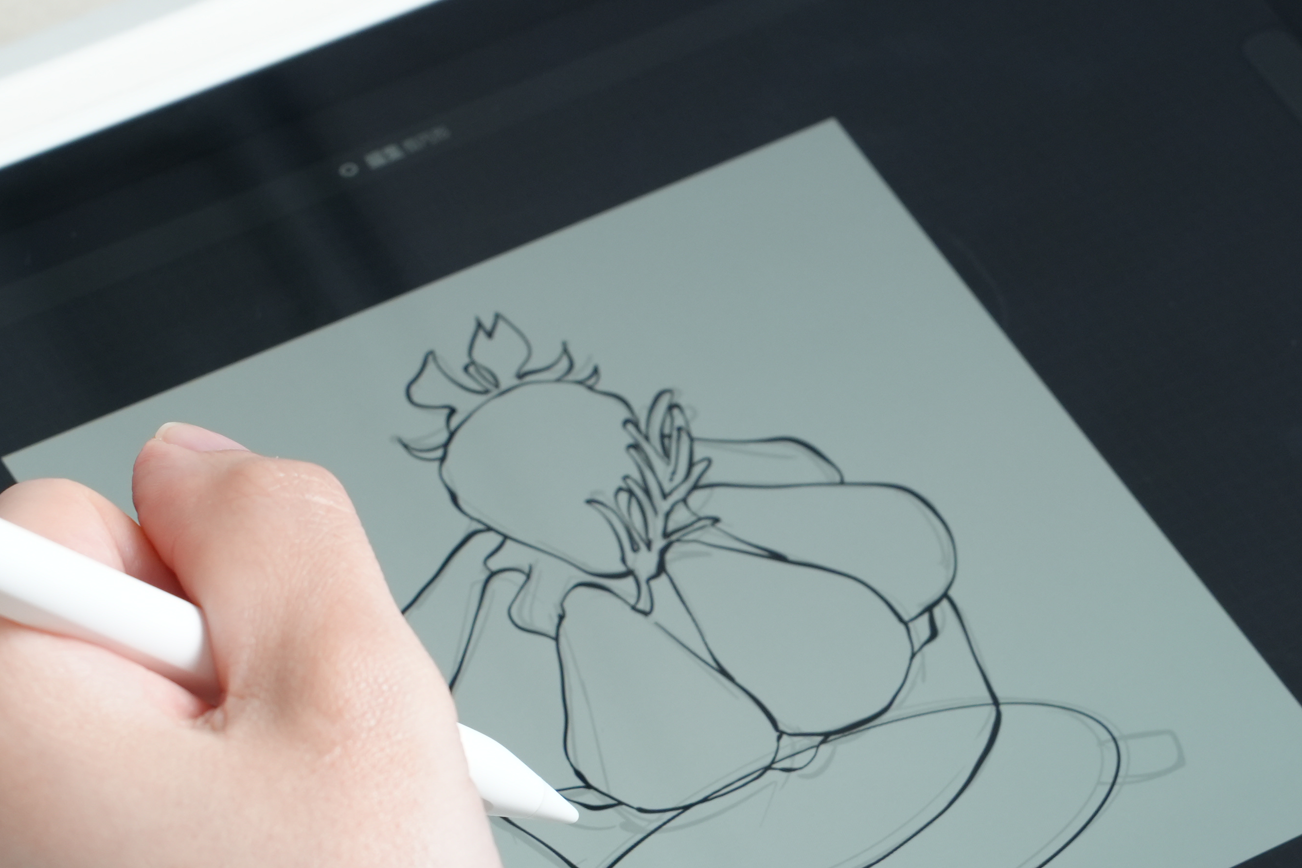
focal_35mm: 178
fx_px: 6438
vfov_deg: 7.7
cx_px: 620
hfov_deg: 11.5
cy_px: 673
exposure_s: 1/80
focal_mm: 68
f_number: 8
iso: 800
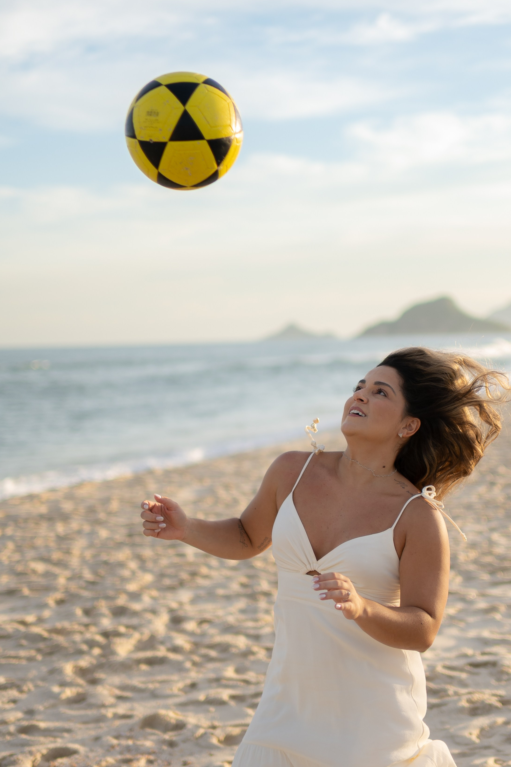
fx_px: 1341
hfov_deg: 21.6
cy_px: 404
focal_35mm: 63
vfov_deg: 31.9
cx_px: 289
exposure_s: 1/2000
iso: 80
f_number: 1.4
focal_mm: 35
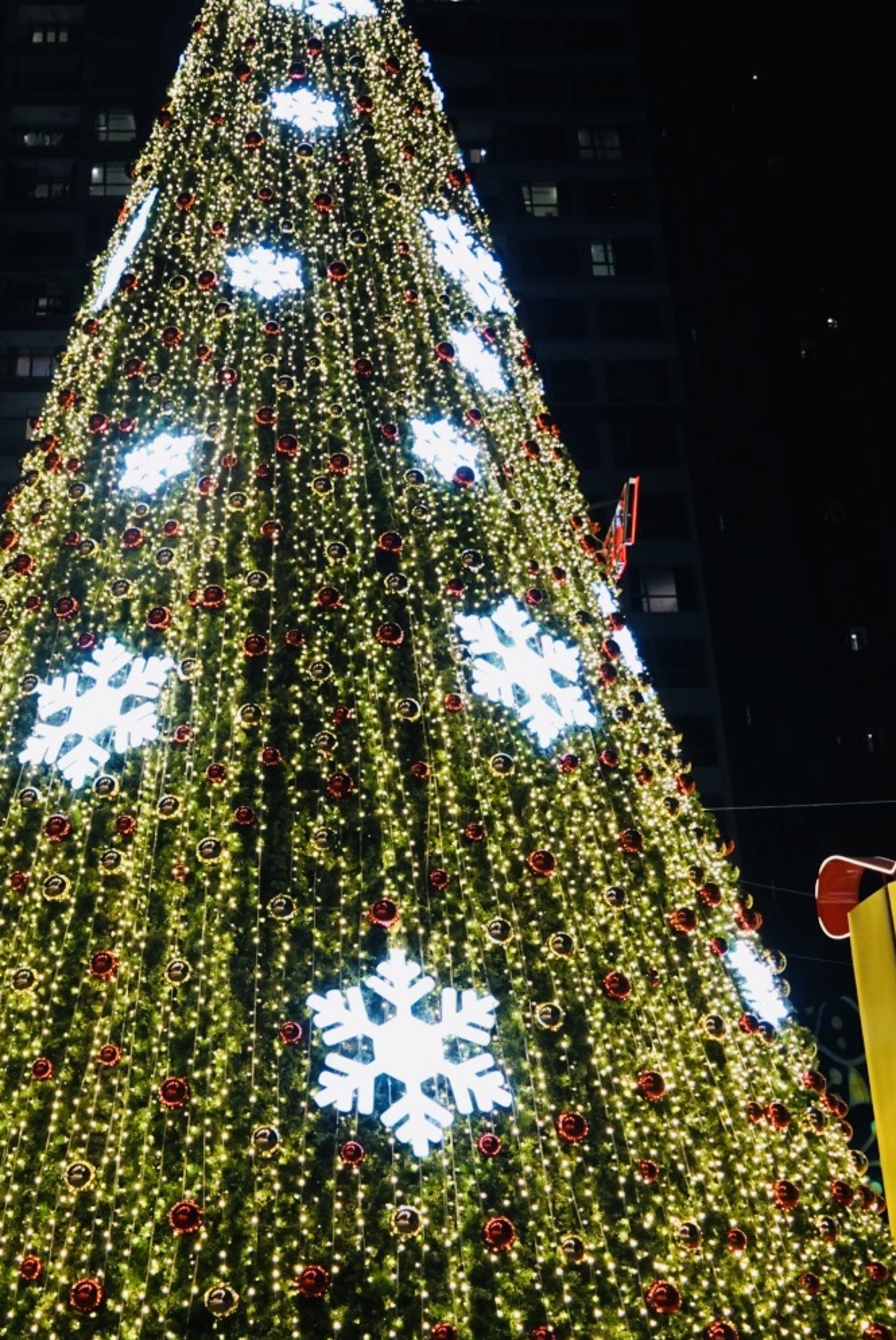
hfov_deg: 33.8
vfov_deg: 49.2
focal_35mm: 39
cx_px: 263
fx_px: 1452
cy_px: 794
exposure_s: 1/160
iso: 1250
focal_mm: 24
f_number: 4
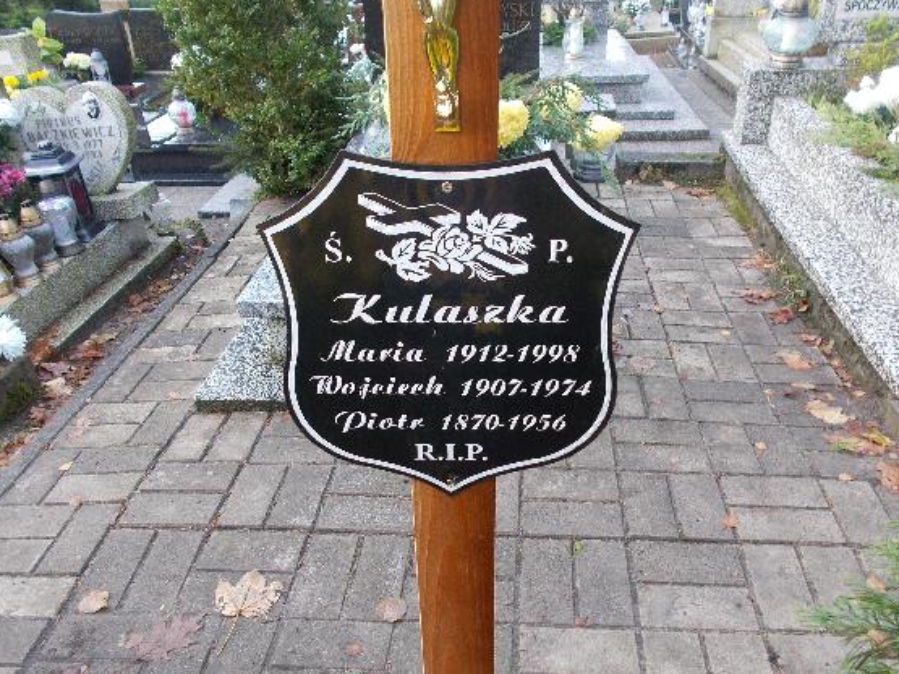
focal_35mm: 30
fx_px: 779
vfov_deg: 46.7
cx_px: 445
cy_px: 313
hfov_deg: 60.0
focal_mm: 4.6
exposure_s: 1/40
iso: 80
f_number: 3.2
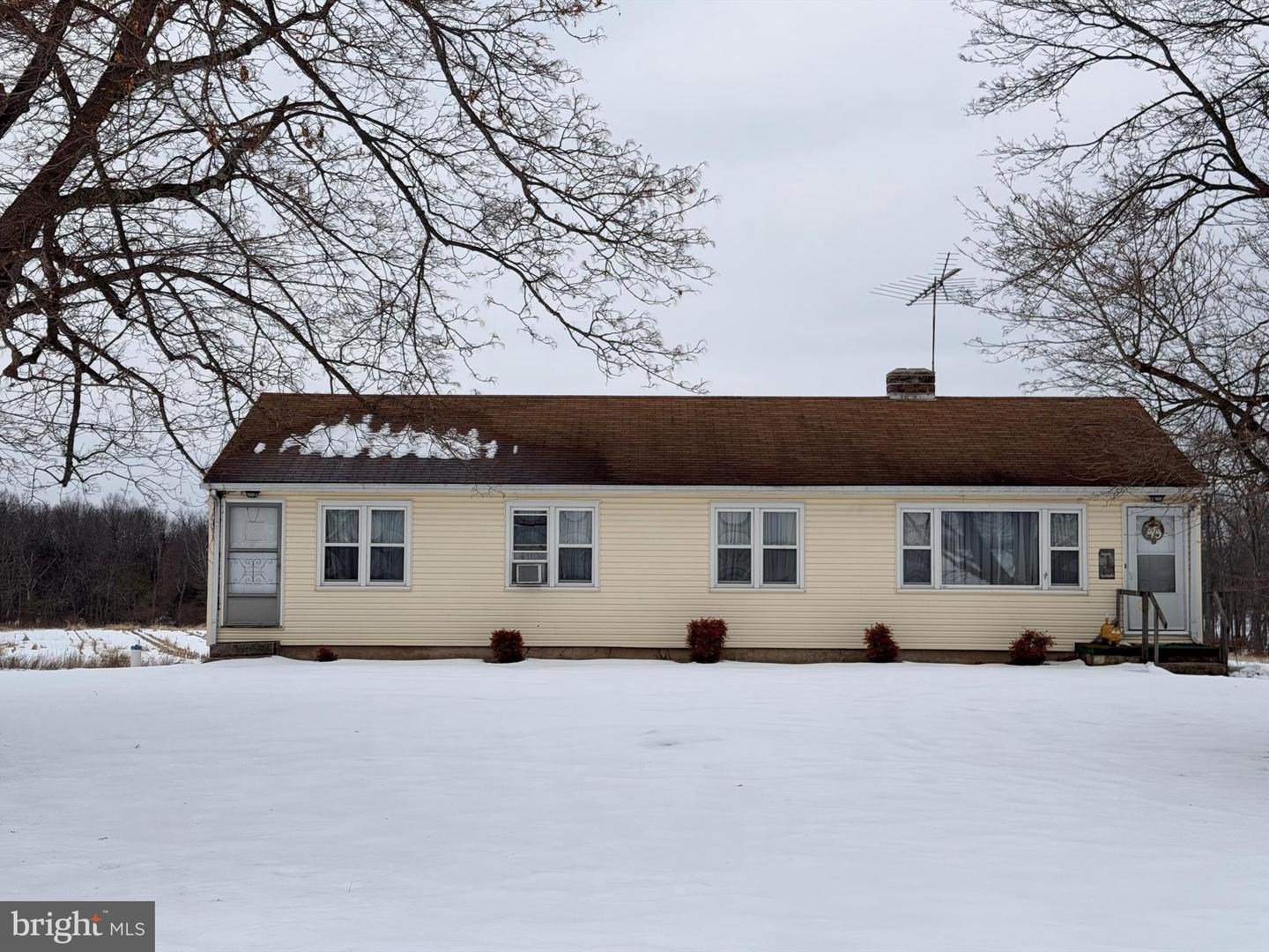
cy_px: 476
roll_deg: +0.1
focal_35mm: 48
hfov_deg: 39.7
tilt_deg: +2.7
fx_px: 1760
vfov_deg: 30.3
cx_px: 634
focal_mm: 6.76
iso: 64
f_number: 1.78
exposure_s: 1/7143
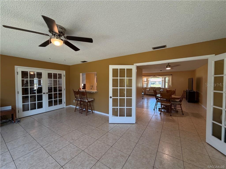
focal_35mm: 14
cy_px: 84
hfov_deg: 102.1
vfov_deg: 85.7
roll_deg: +1.1
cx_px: 113
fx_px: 91
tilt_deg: -1.3
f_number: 2.2
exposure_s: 1/60
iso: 160
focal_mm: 2.22
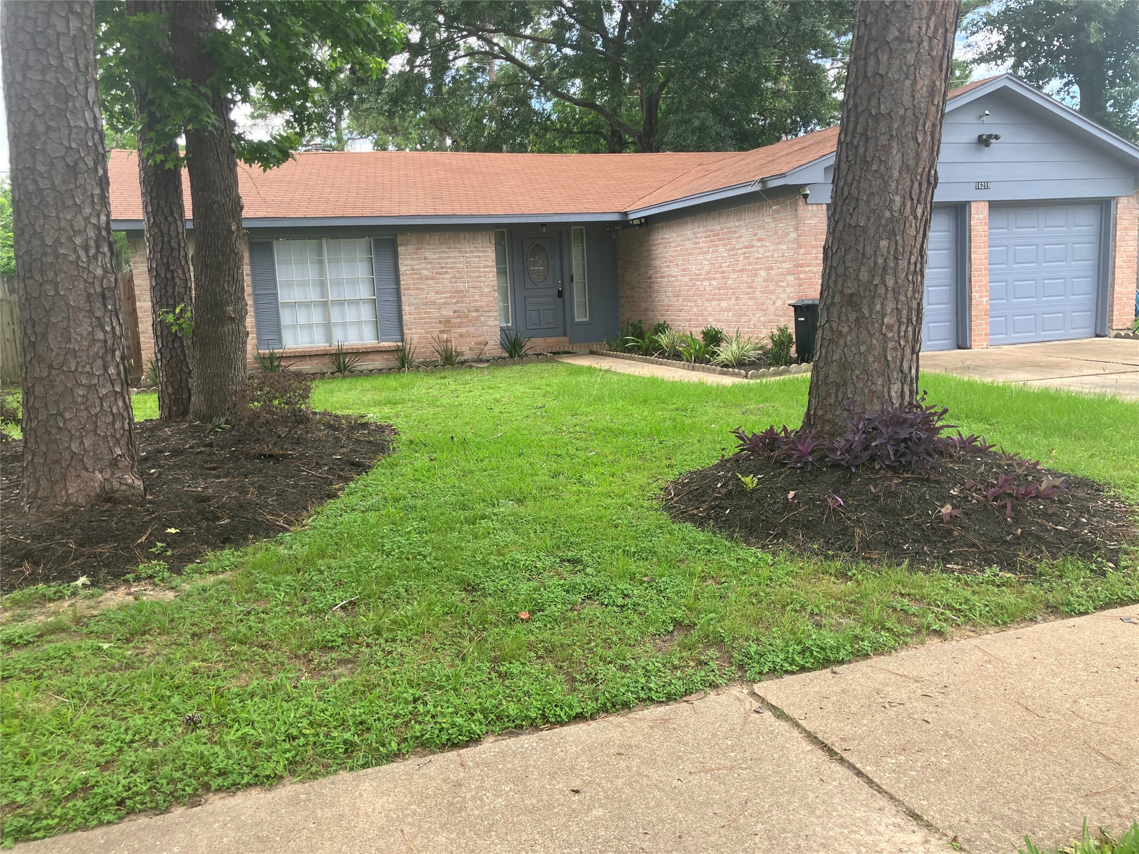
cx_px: 570
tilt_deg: -6.0
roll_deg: +2.0
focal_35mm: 28
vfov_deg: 49.7
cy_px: 427
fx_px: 921
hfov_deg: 63.4
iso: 25
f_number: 1.8
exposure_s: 1/239
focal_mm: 3.99
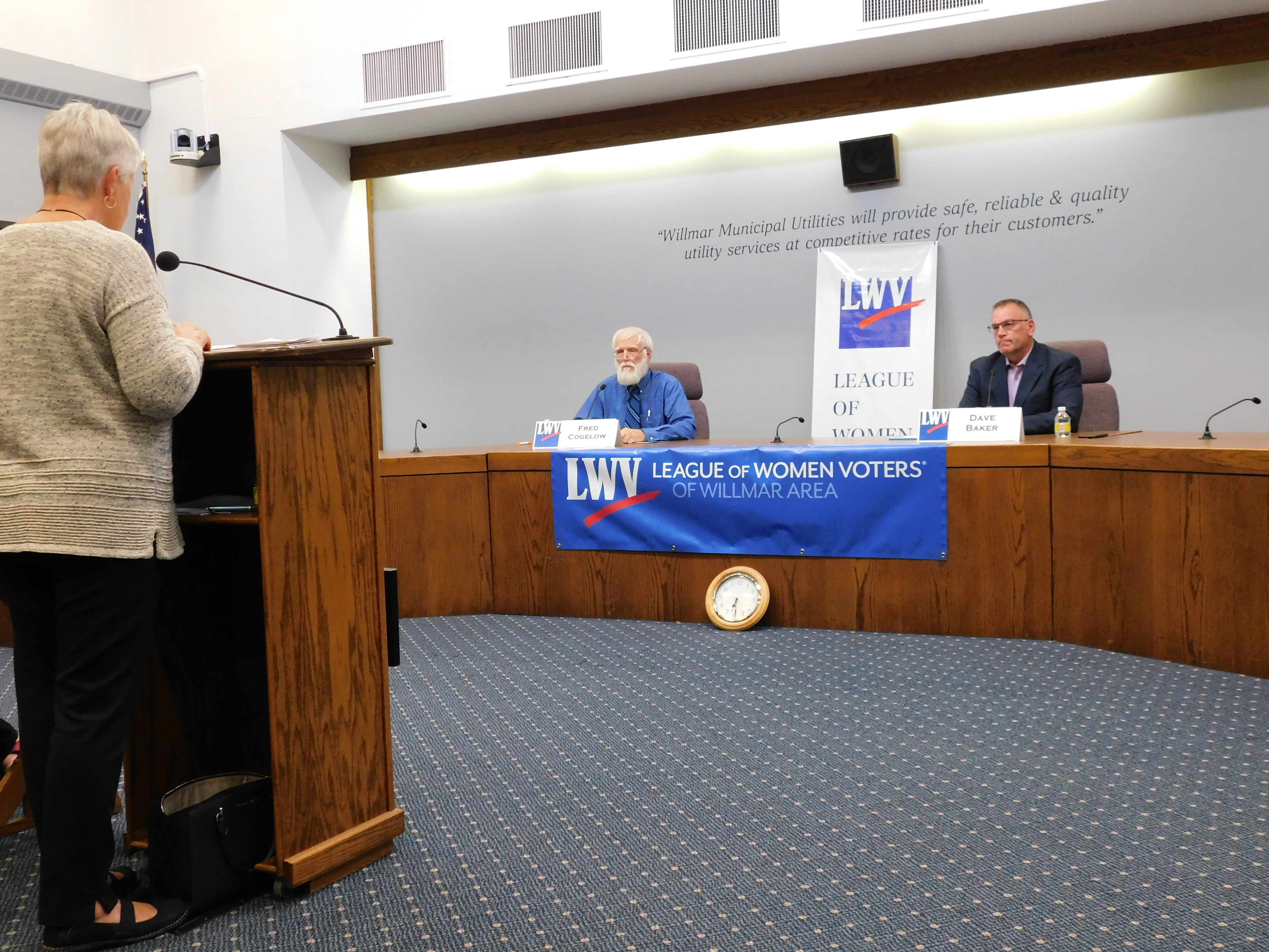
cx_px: 634
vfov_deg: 39.7
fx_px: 1320
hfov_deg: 51.4
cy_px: 476
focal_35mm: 36
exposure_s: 1/25
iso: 400
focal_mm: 6.3
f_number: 3.5
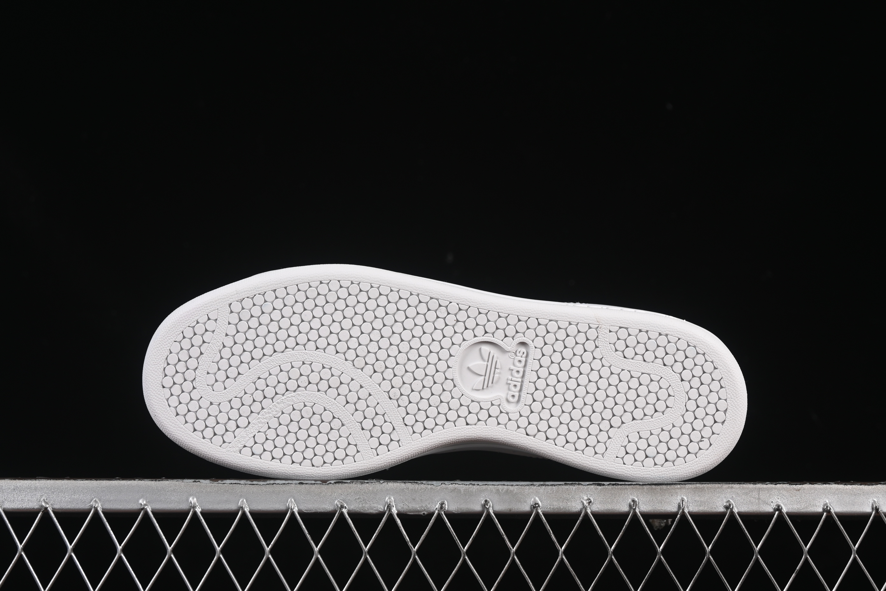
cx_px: 443
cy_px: 296
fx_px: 1846
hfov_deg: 27.0
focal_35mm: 75
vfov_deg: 18.2
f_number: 8
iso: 160
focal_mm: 50
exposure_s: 1/80
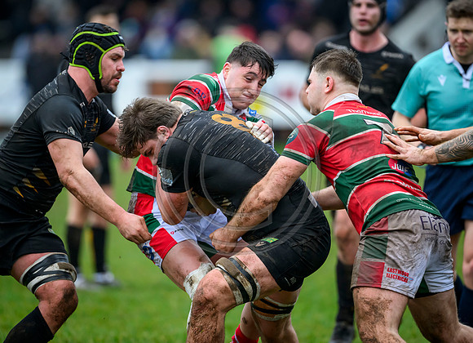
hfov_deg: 4.7
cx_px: 257
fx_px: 5705
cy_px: 172
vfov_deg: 3.4
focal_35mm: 423
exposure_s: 1/1600
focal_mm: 400
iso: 3200
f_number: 3.5
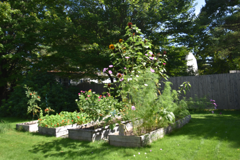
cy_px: 80
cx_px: 120
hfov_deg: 61.9
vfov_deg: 43.6
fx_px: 200
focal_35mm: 30
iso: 100
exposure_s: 1/160
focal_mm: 20
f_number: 6.3
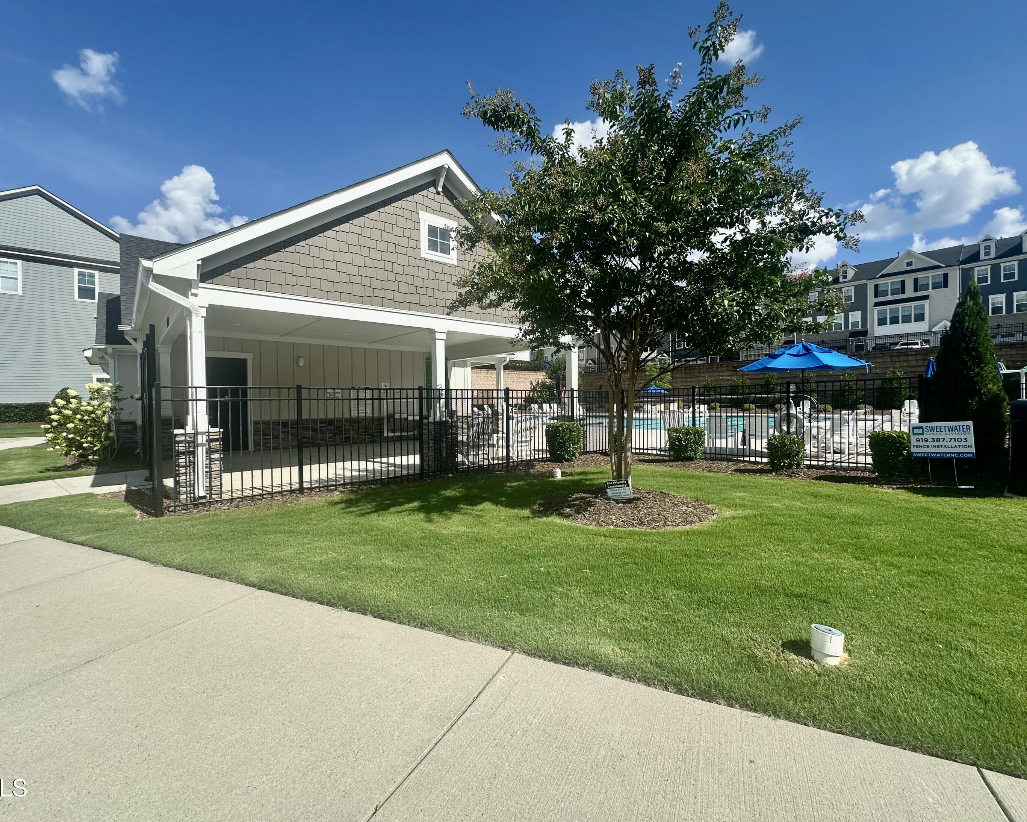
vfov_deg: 84.0
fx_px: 456
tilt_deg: +0.2
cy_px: 404
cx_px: 524
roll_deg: +0.0
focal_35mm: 15
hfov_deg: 96.8
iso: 50
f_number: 2.2
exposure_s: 1/1595
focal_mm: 2.22
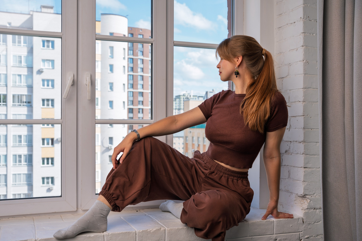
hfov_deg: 47.4
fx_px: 412
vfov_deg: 32.6
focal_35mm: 41
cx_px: 170
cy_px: 126
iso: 100
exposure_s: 1/125
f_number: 5
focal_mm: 38
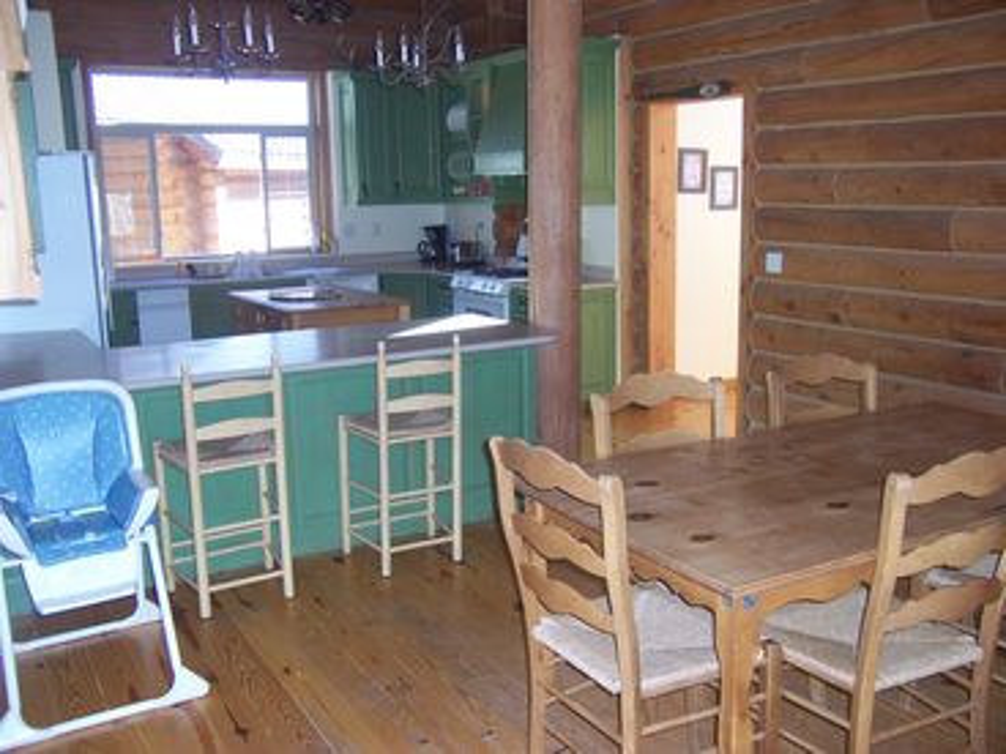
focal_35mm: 33
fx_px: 959
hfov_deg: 55.4
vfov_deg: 42.9
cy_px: 377
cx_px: 503
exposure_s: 1/60
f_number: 2.8
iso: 140
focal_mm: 5.5
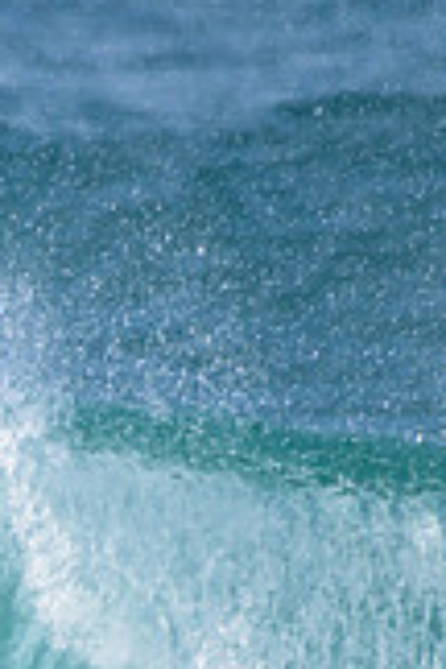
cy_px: 613
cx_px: -739
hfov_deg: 0.4
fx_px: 66597
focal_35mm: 3584
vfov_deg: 0.6
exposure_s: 1/2000
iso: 1100
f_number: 11
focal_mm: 1000
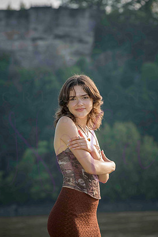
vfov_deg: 11.1
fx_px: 1224
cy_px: 118
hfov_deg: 7.4
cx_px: 79
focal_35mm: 186
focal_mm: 170
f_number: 8
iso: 400
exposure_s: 1/320
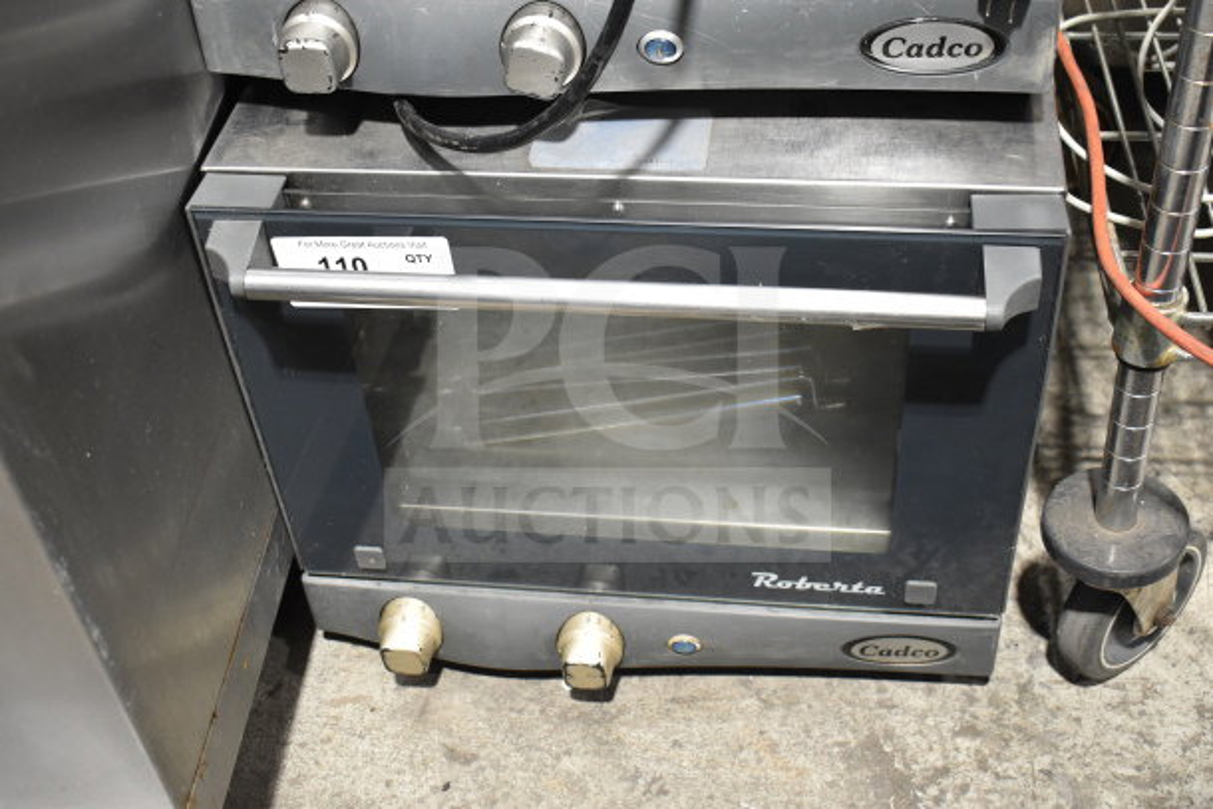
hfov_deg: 43.6
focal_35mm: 45
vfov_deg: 29.9
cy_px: 404
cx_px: 606
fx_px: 1517
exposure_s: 1/50
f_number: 4.2
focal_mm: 30
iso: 2000
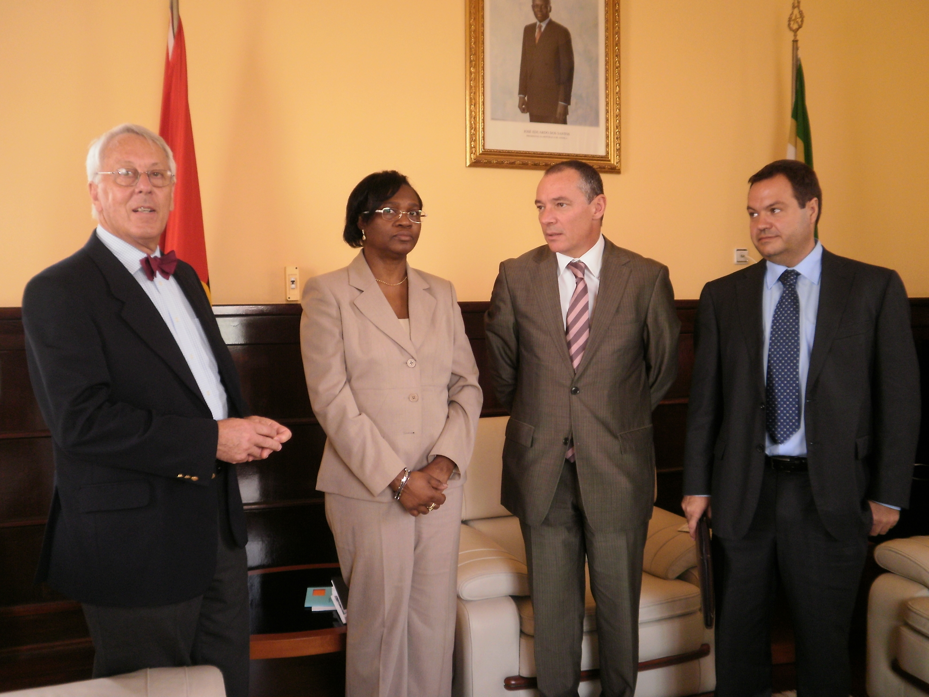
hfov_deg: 58.4
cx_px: 464
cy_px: 348
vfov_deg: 45.4
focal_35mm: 31
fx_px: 832
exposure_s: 1/30
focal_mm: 5.45
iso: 125
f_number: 2.9
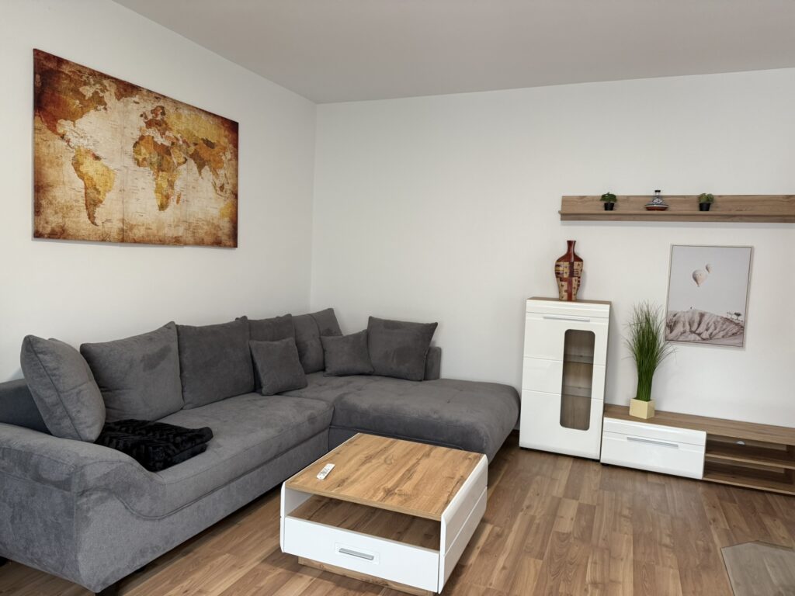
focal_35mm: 24
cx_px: 398
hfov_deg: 71.6
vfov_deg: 56.8
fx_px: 551
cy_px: 298
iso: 200
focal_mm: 6.76
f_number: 1.78
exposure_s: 1/61
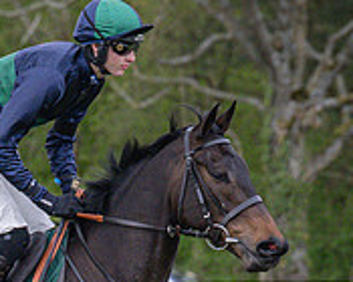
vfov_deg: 2.1
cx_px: -51
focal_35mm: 725
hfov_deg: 2.7
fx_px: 7574
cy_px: 362
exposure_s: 1/1000
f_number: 4
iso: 1600
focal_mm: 120
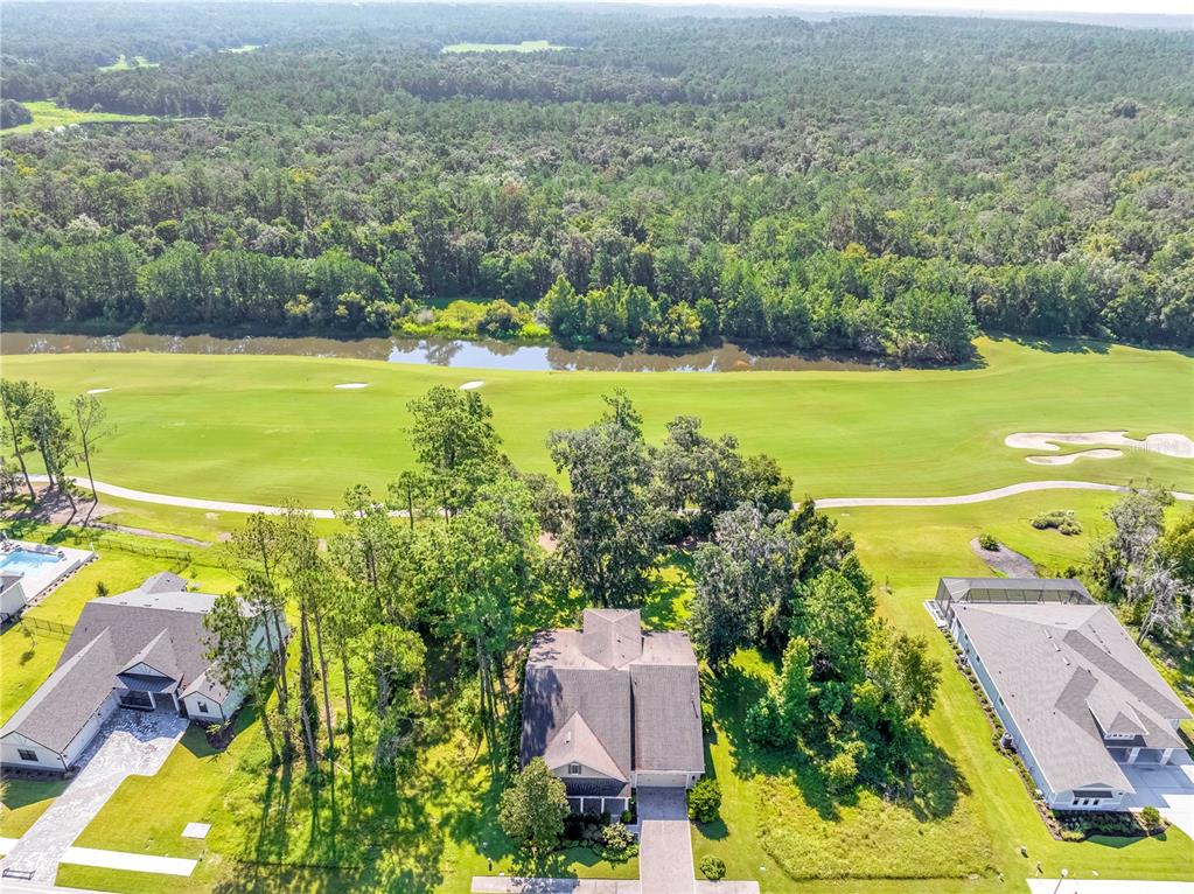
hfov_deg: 71.6
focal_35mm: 24
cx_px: 597
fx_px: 827
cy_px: 447
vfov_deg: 56.8
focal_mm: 12.29
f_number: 2.8
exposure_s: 1/2000
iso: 260
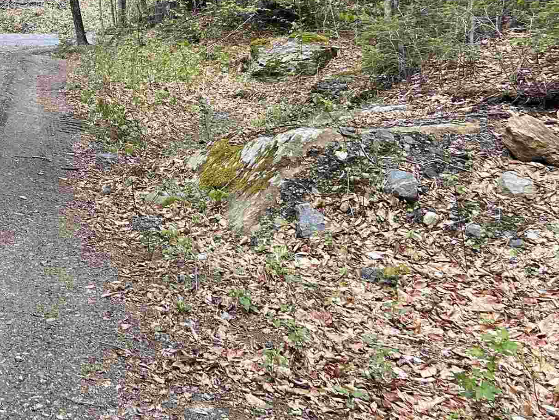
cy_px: 16
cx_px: -60
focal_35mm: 66
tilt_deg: -10.0
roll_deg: -2.1
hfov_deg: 26.9
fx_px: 1066
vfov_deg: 21.6
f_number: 1.5
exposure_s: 1/443
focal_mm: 5.7
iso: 50
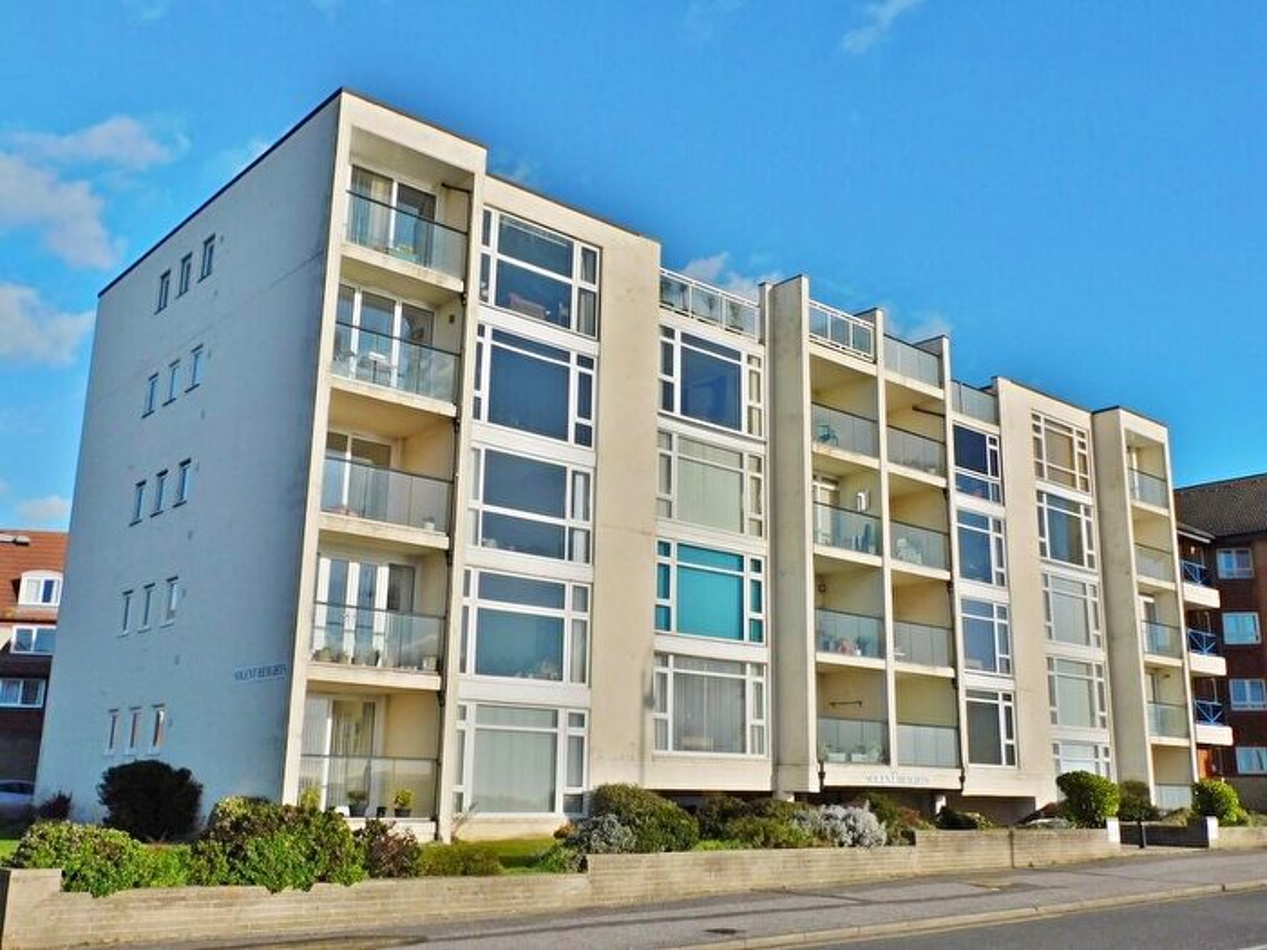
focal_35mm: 33
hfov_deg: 55.4
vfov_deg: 42.9
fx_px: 1208
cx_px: 634
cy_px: 475
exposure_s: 1/1600
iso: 125
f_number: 5.7
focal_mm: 5.9
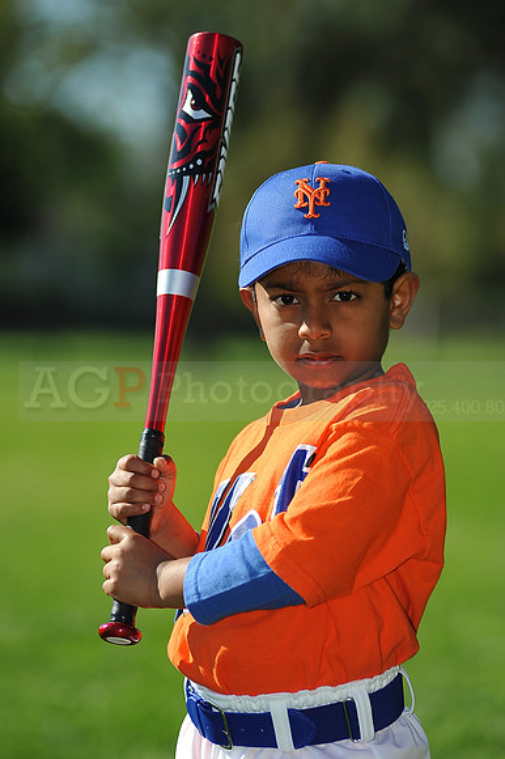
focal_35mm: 180
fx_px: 3792
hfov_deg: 7.6
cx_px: 252
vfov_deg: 11.4
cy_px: 380
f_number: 4
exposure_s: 1/2000
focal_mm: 180
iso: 200
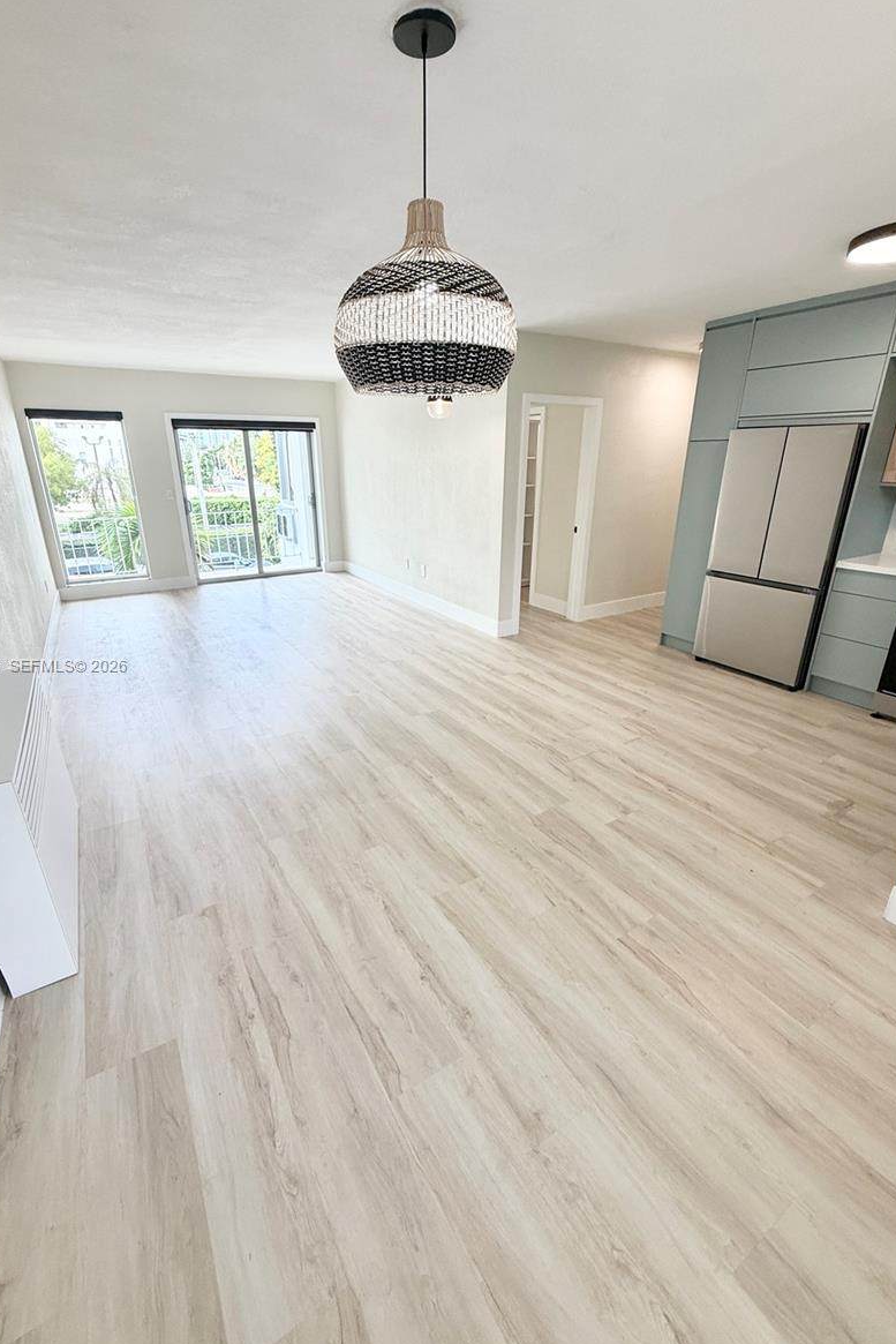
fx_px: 560
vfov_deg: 100.4
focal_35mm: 15
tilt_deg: -20.0
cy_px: 667
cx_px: 431
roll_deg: +0.3
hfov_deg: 77.3
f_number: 2.2
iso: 100
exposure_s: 1/120
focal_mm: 2.22
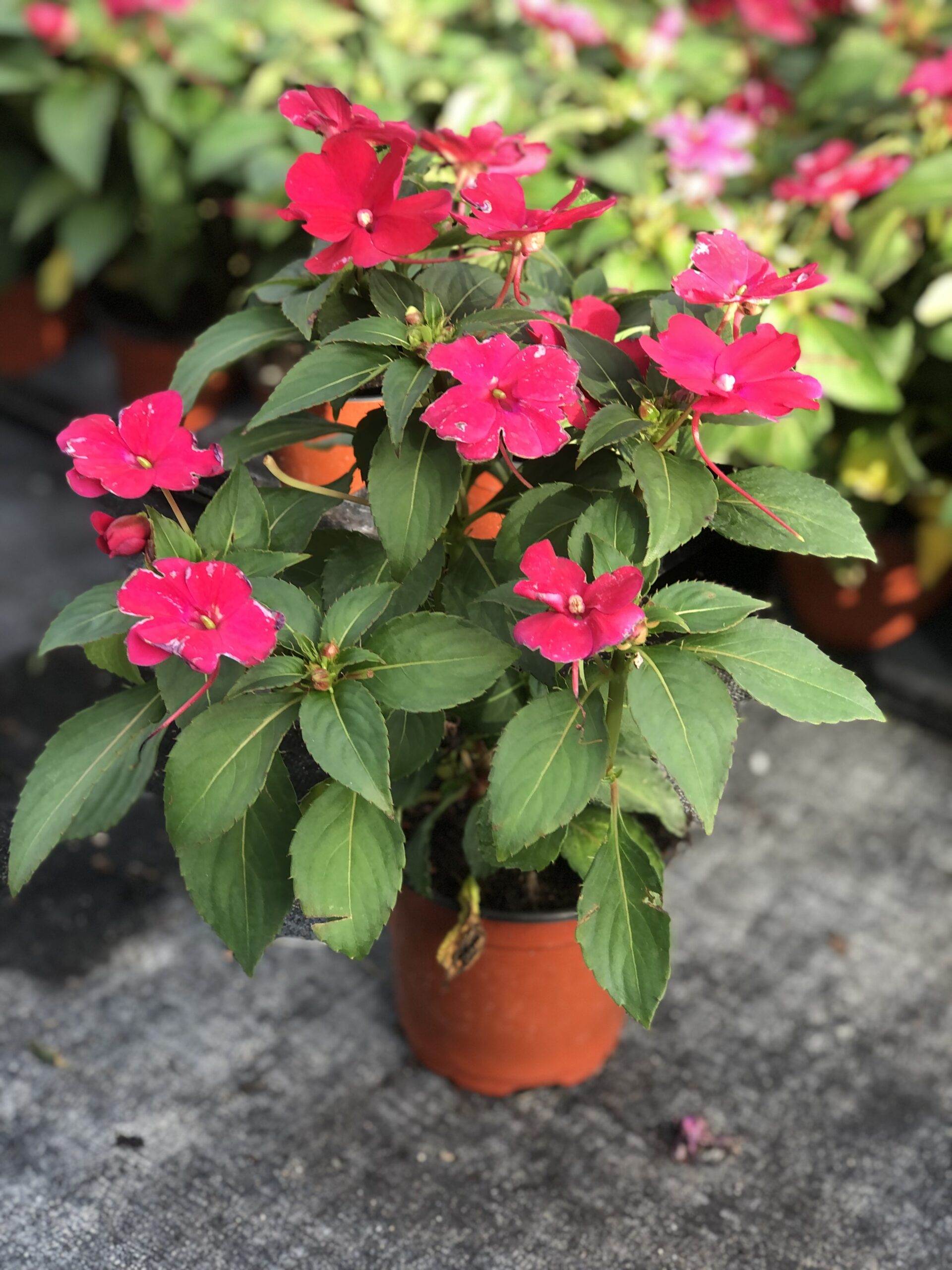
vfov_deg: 33.8
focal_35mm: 57
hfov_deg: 25.7
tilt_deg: -29.3
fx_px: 2090
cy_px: 635
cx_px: 476
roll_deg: -1.1
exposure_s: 1/120
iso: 32
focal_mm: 6.6
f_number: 2.8
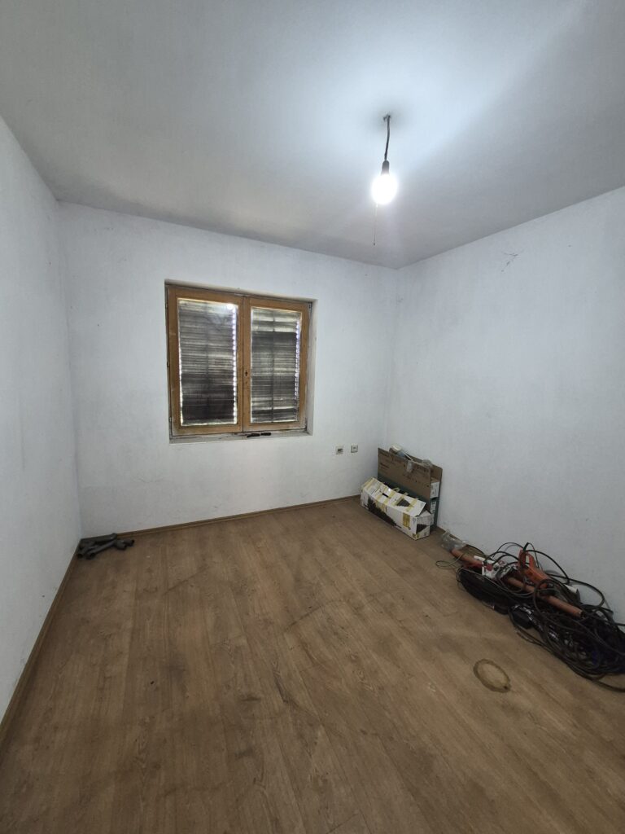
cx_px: 312
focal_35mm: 13
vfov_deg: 106.2
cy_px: 417
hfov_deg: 89.9
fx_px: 313
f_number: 2.2
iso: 500
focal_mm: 1.74
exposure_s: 1/50
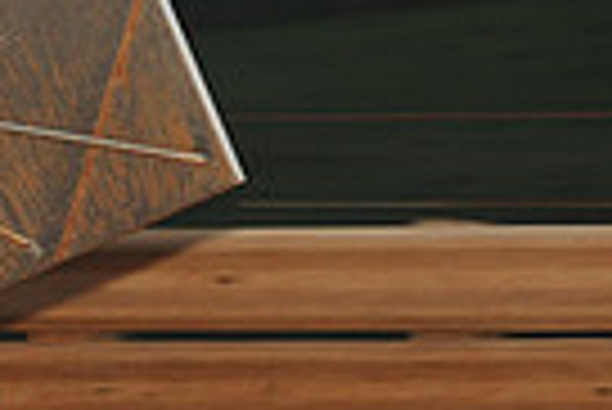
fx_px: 12321
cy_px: 356
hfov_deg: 2.8
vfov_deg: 1.9
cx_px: -576
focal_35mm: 724
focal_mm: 170
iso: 1000
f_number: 7.1
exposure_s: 1/320
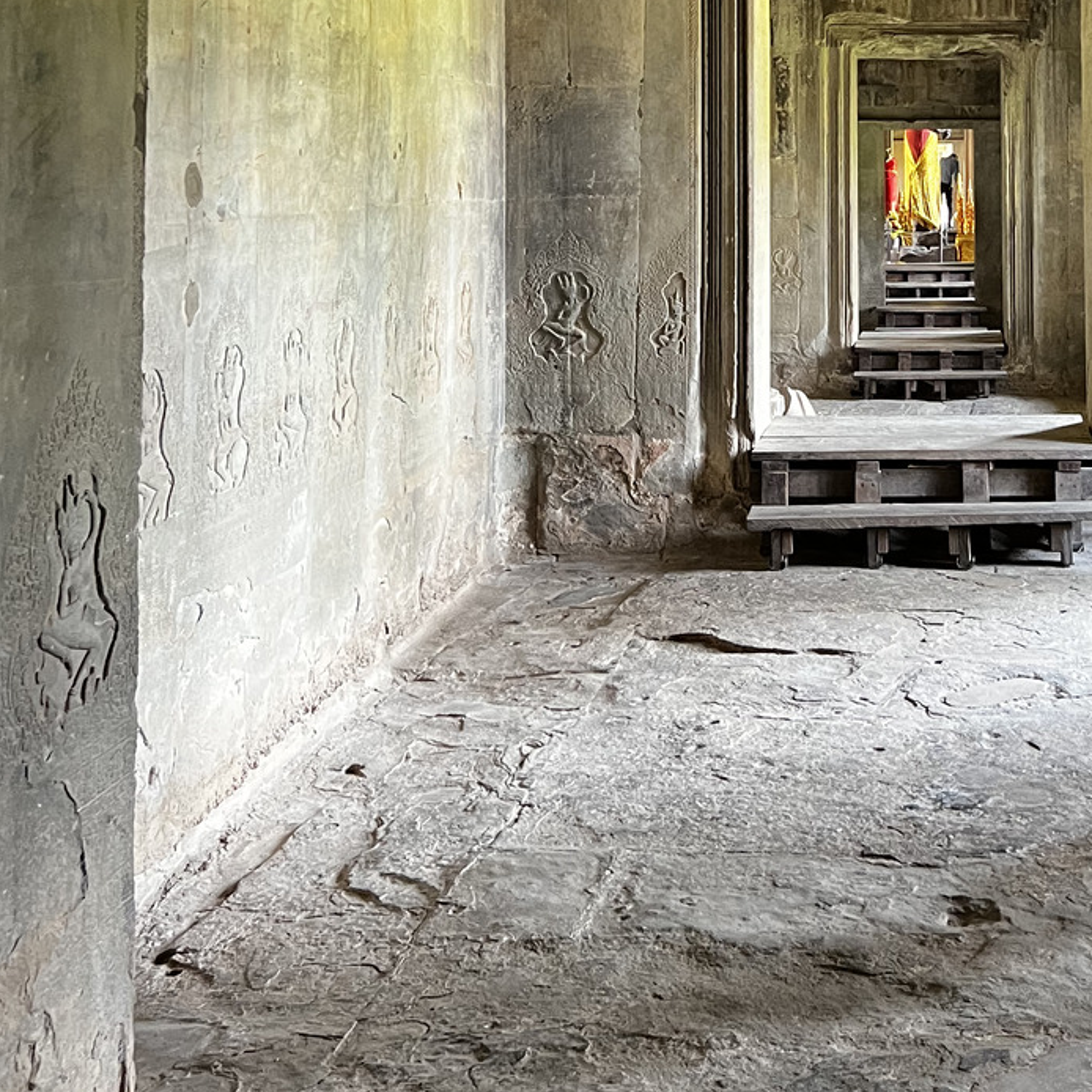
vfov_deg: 30.4
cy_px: 57
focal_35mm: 53
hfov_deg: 31.2
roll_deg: +0.7
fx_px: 1892
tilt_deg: +3.1
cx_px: 911
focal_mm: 5.7
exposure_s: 1/60
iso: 320
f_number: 1.5
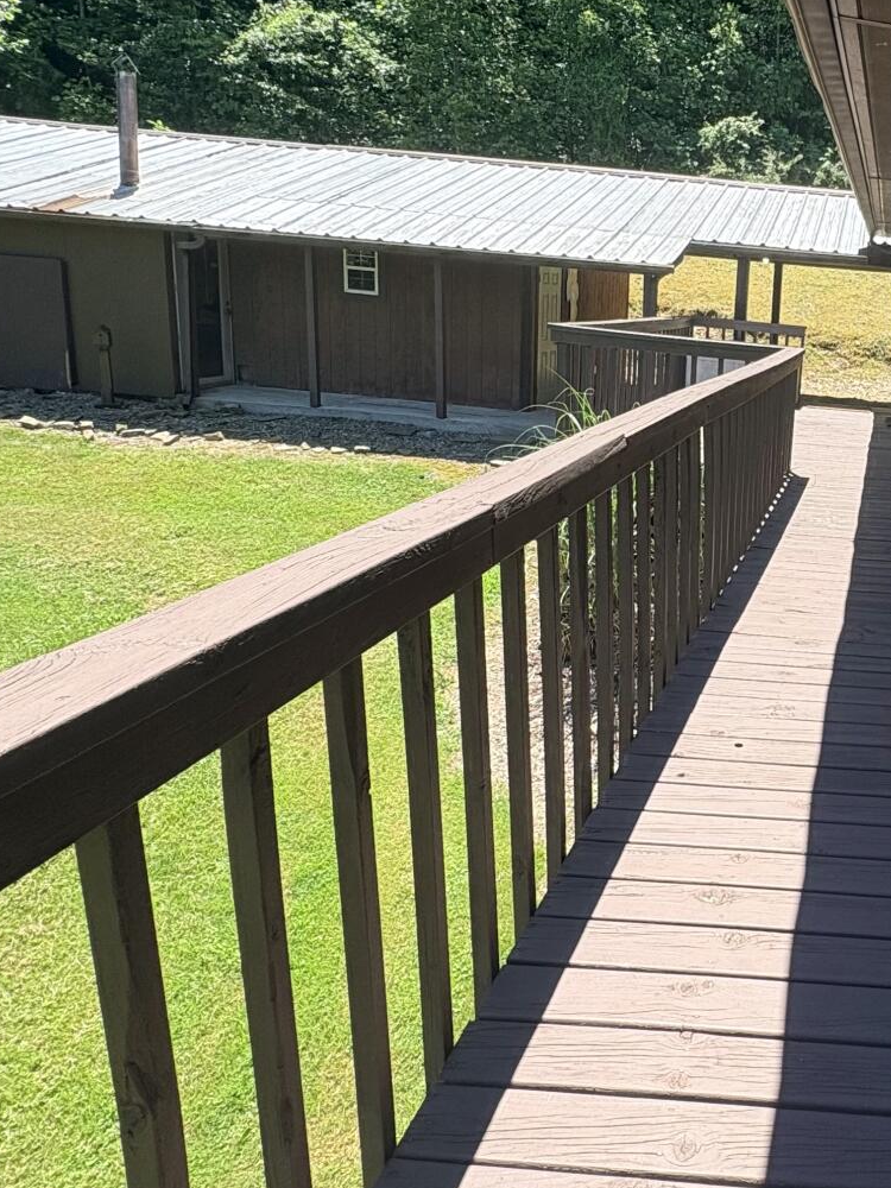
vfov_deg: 63.0
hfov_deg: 43.7
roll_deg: -5.3
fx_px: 961
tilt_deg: -10.7
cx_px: 859
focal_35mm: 28
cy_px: 493
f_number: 2.2
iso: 64
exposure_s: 1/899
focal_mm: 2.22
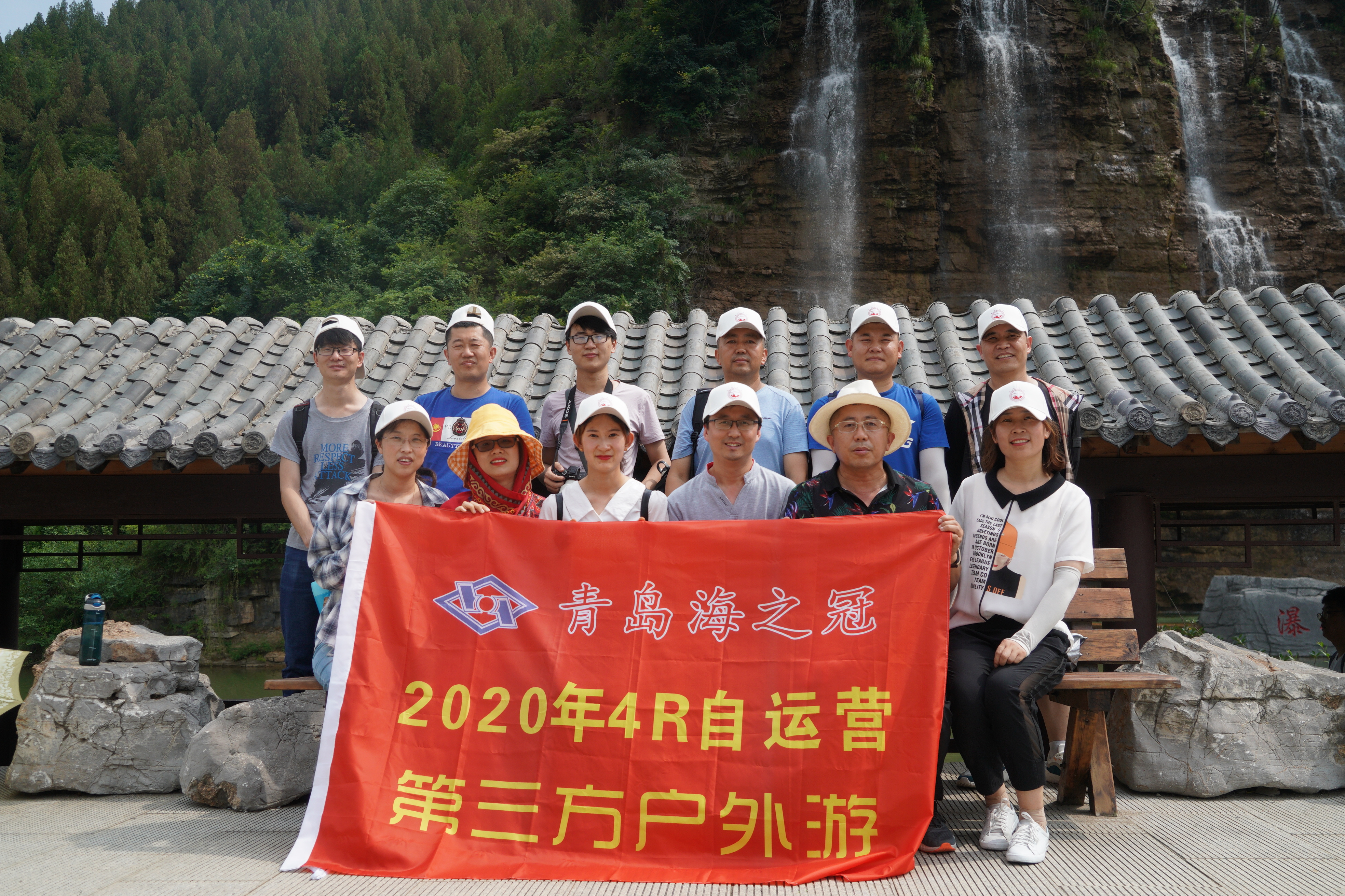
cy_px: 448
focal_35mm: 32
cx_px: 672
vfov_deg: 41.1
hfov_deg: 58.7
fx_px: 1195
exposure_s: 1/2500
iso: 400
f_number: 4
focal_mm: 32
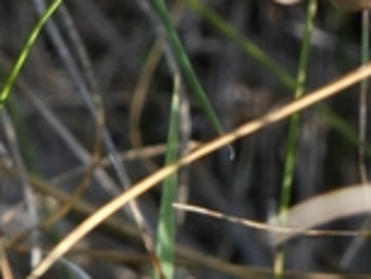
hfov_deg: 1.1
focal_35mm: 1841
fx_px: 19747
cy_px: -109
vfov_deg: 0.8
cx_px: 233
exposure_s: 1/100
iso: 100
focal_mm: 78.8
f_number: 5.6
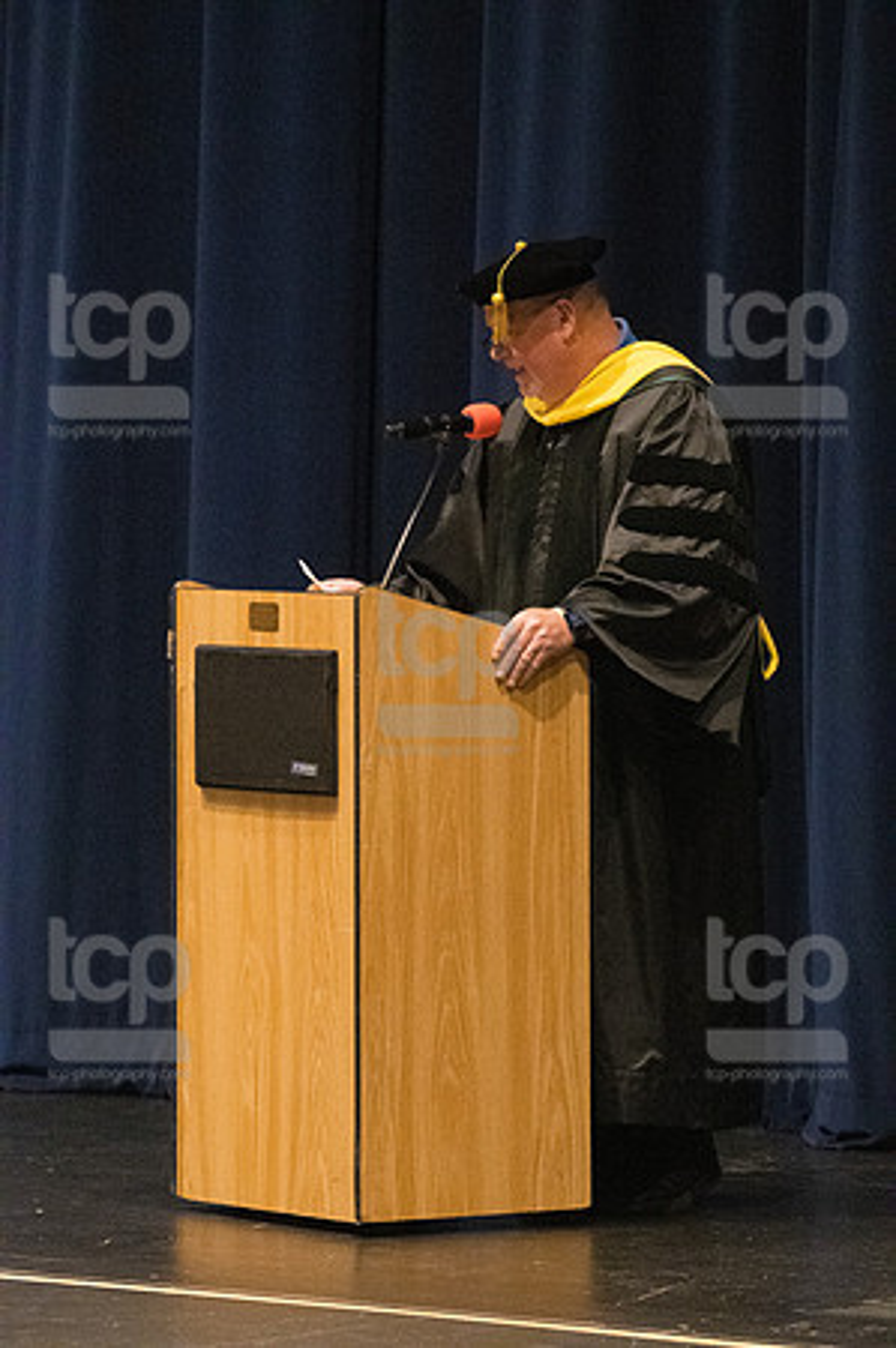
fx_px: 8681
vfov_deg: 8.9
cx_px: 448
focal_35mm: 232
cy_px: 674
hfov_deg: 5.9
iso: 8000
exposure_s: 1/250
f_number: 4.5
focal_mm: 155
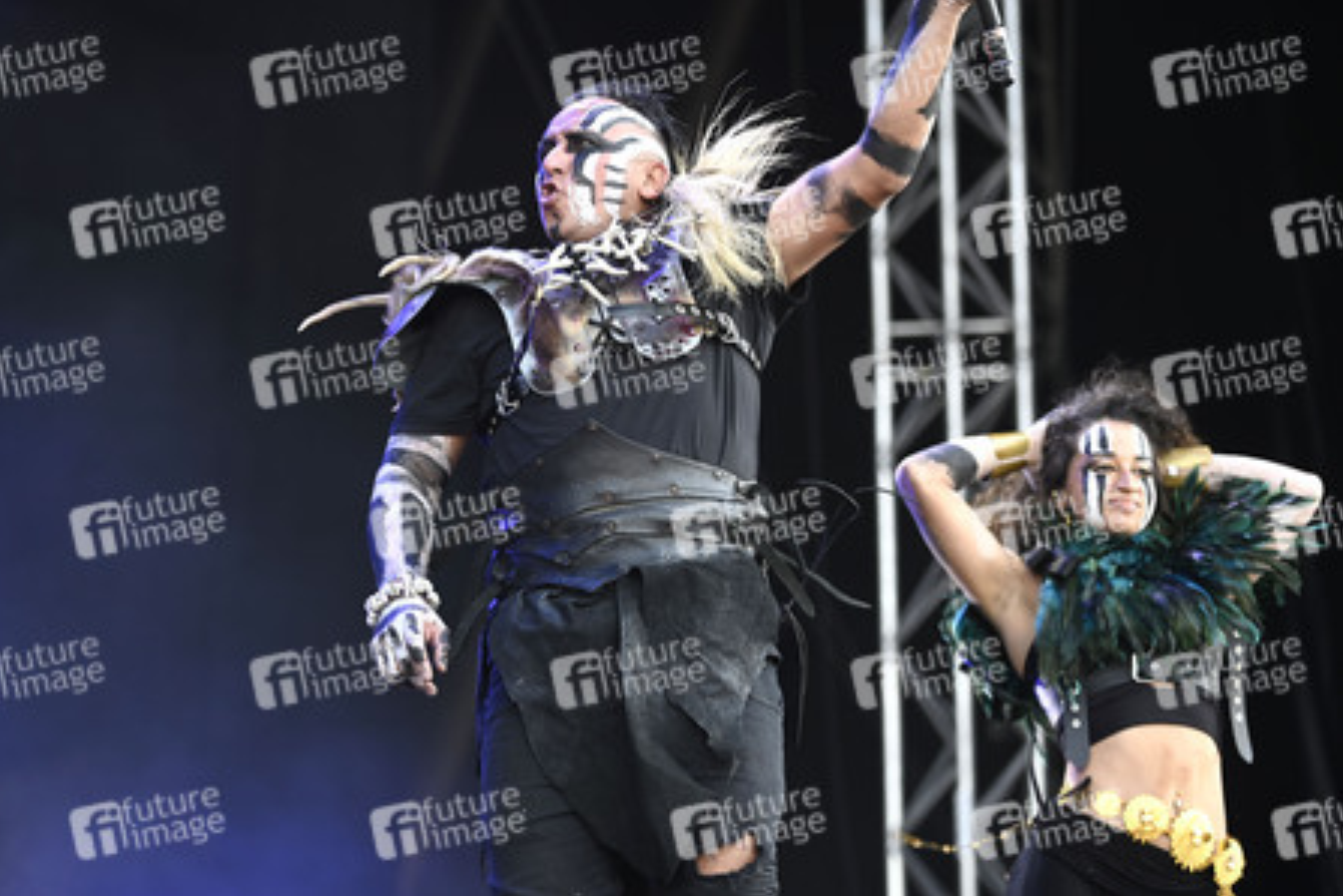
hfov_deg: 18.4
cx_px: 668
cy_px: 448
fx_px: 4141
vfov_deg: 12.3
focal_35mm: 111
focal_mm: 110
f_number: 2.8
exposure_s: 1/400
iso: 320
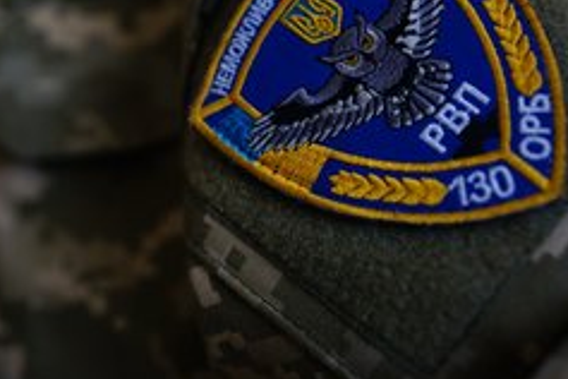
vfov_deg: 22.7
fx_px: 931
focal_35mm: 59
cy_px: 77
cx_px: 185
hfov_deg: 33.6
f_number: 2
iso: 400
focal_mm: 35
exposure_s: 1/200
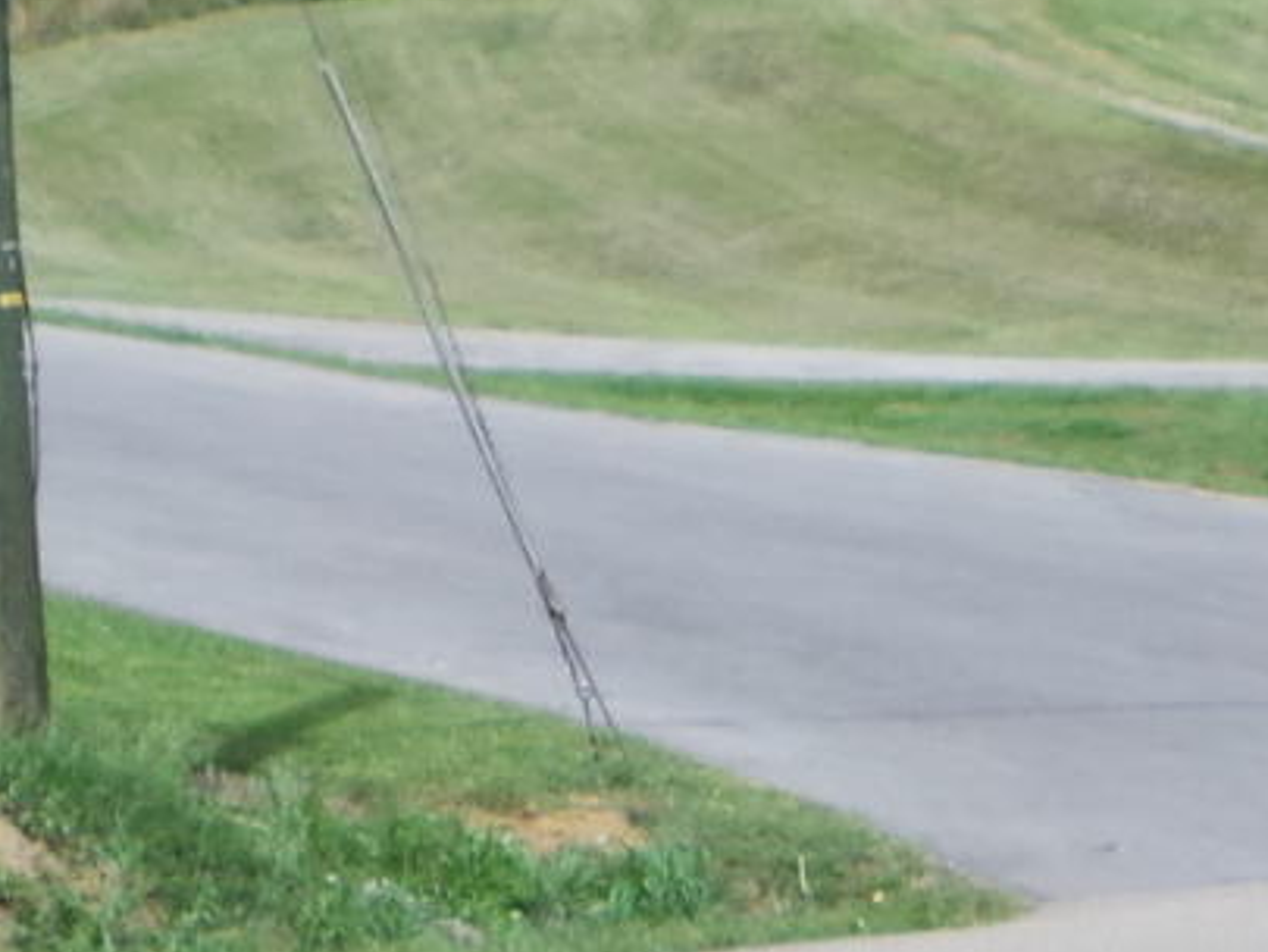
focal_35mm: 250
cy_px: 2205
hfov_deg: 7.6
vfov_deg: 5.7
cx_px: 2652
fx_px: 9160
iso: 100
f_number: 3.8
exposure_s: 1/640
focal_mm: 9.2
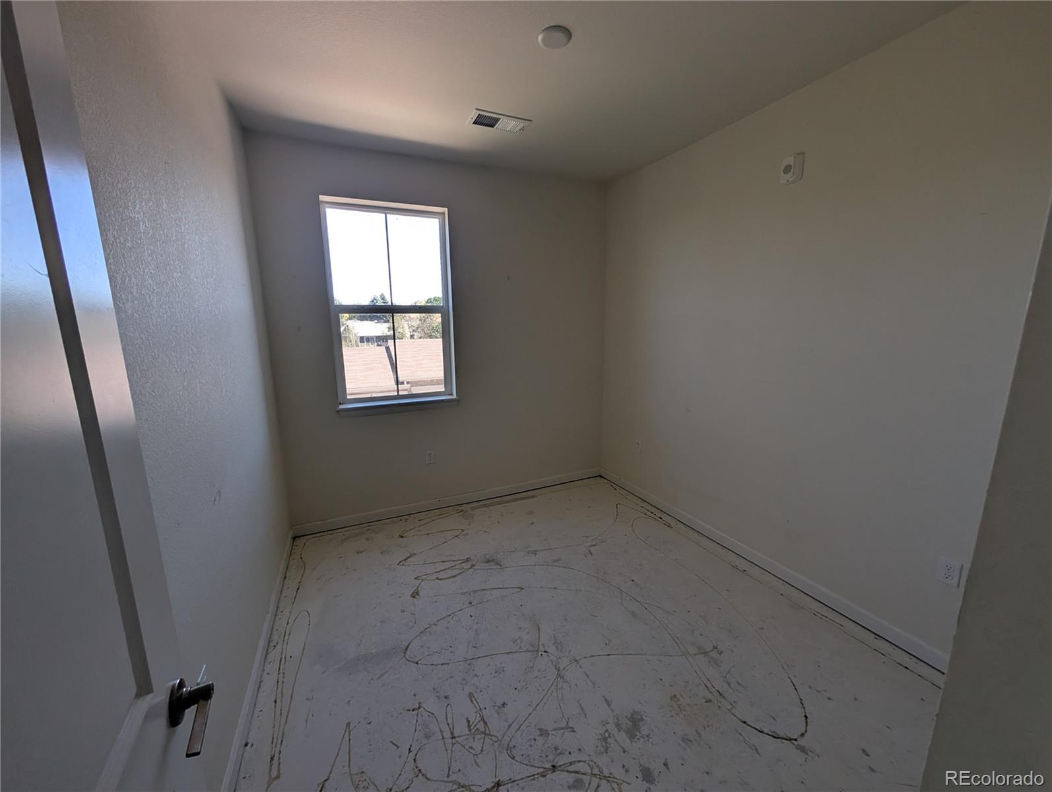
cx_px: 526
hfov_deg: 110.5
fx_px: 365
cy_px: 396
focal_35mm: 12
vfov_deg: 94.6
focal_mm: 2.02
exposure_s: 1/266
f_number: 1.7
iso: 68
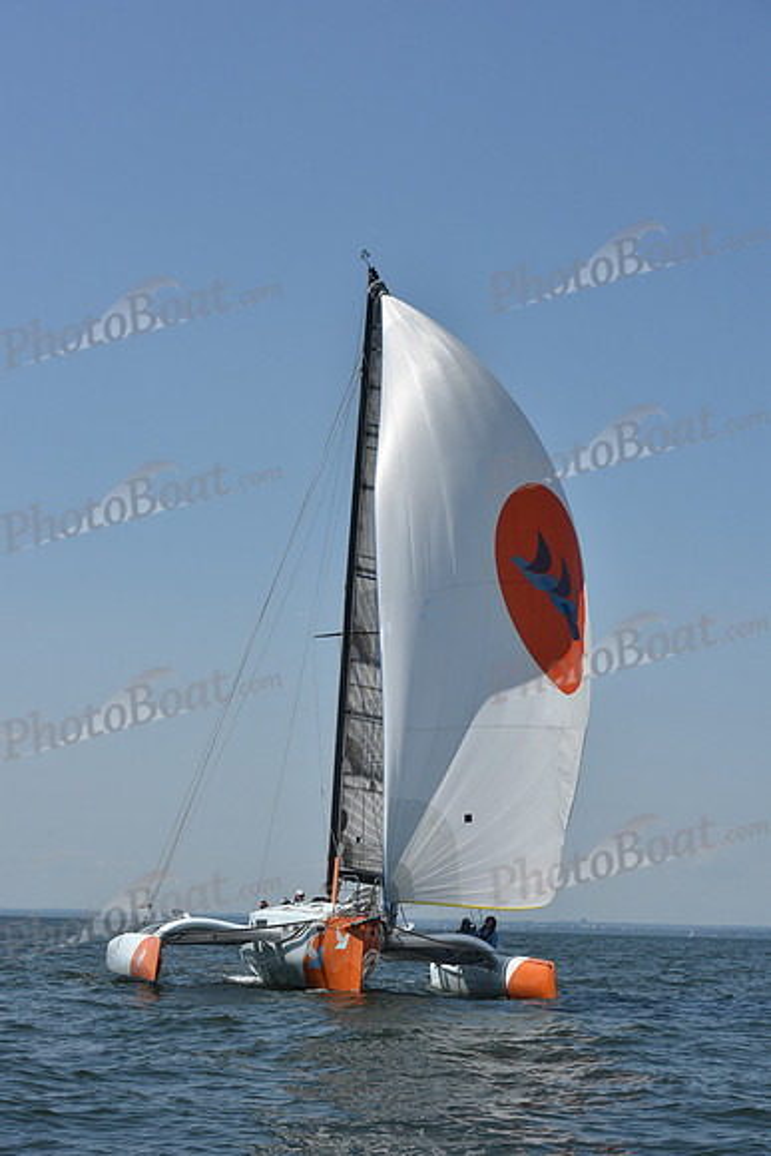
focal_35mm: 70
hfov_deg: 19.5
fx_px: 2247
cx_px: 386
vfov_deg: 28.8
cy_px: 578
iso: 250
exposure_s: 1/1250
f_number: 9
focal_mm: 70
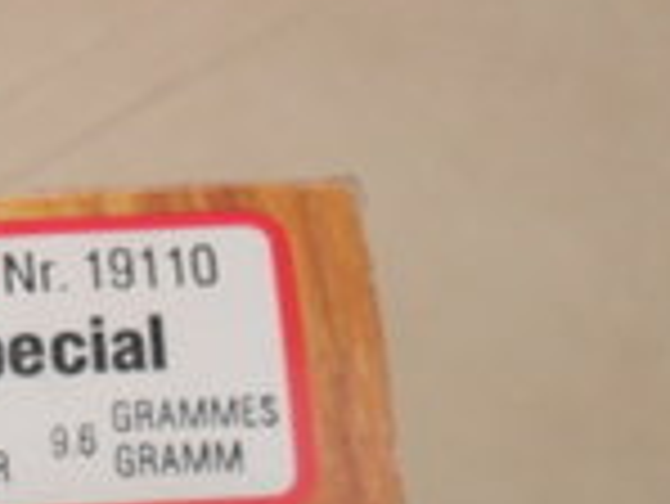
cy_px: 616
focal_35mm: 94
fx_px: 1821
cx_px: -27
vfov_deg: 15.2
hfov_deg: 20.1
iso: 200
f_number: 2.8
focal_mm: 6.2
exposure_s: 1/8
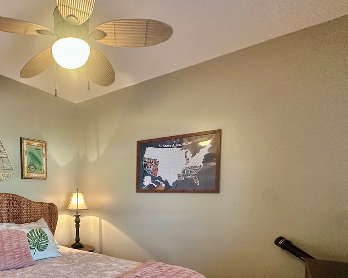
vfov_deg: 54.5
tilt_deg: -2.6
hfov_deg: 63.2
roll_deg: -0.1
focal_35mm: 25
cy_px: 204
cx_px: 78
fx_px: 257
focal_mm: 2.22
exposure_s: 1/60
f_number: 2.2
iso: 250
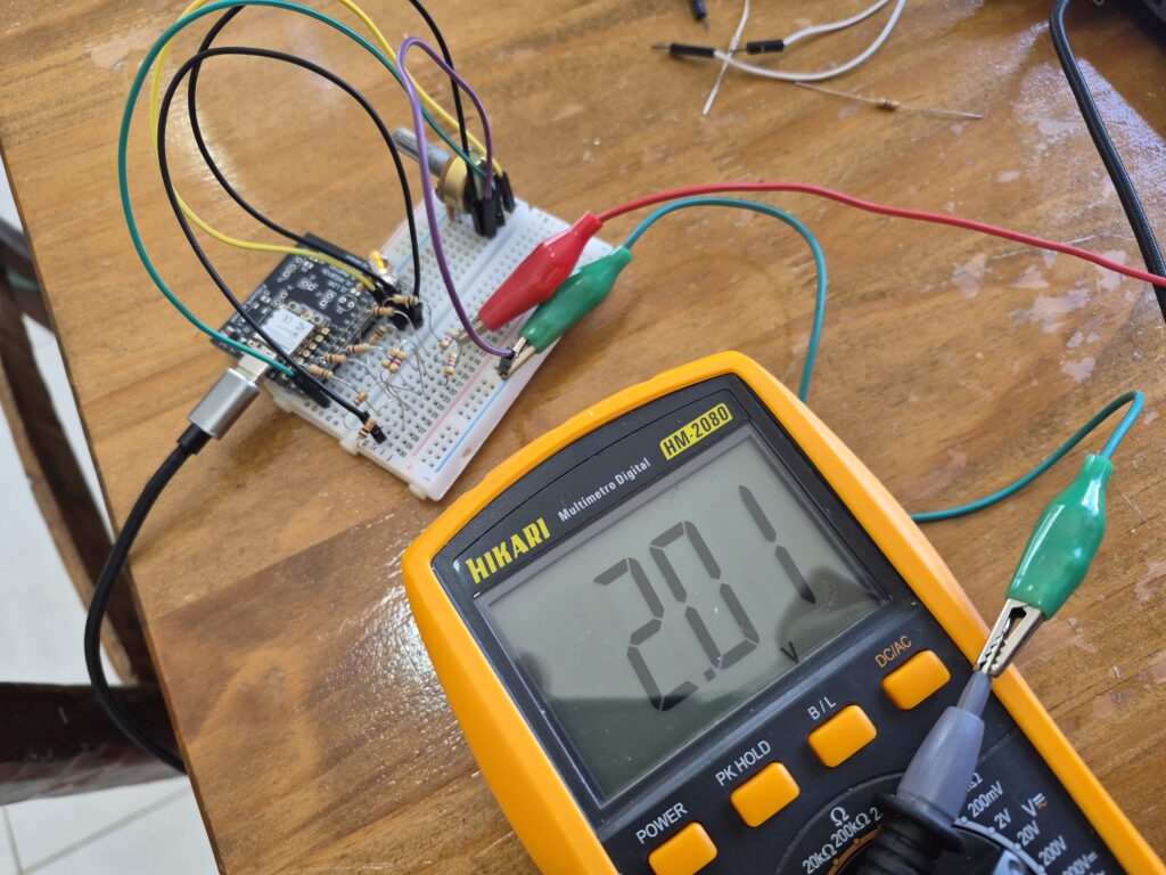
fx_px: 775
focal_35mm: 23
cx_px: 583
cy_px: 438
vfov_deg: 58.9
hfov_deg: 73.9
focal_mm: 5.4
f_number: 1.8
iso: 160
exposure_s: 1/180
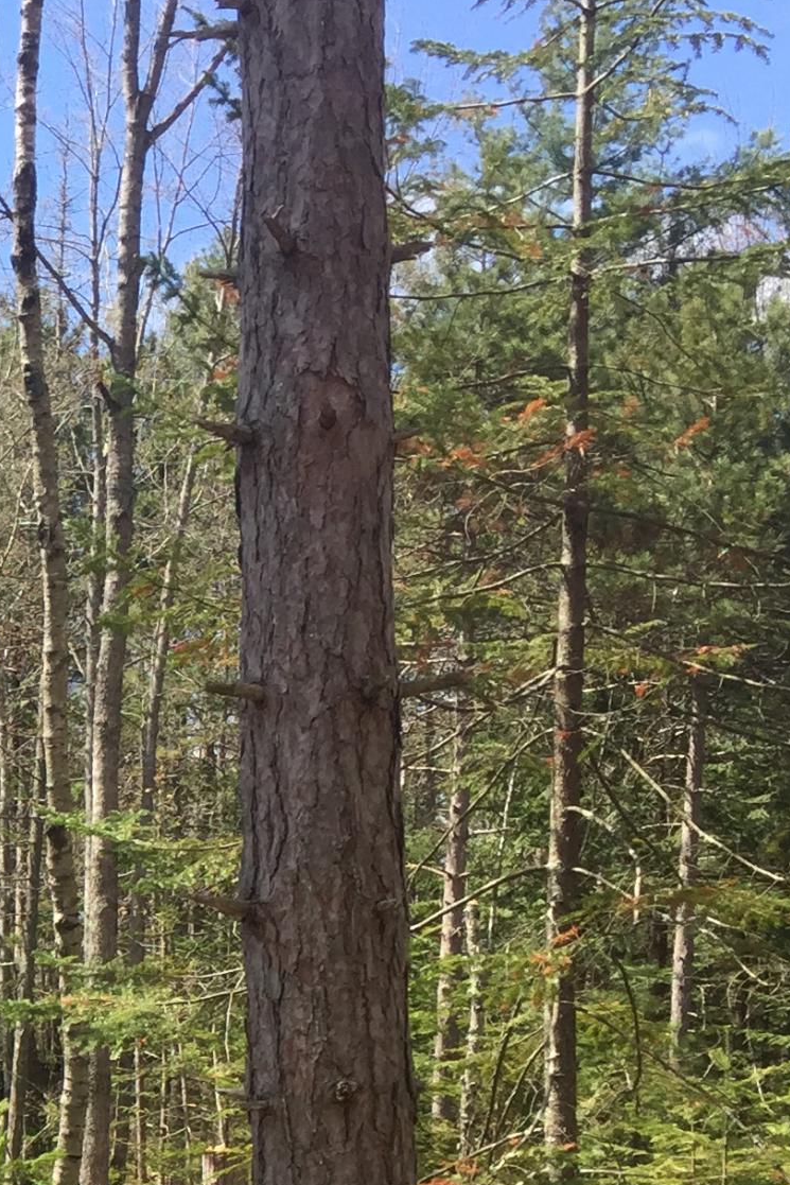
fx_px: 2665
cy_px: 1130
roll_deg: -0.1
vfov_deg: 24.1
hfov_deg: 15.2
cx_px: -509
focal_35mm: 81
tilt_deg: +1.2
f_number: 2.2
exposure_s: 1/719
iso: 32
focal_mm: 4.15
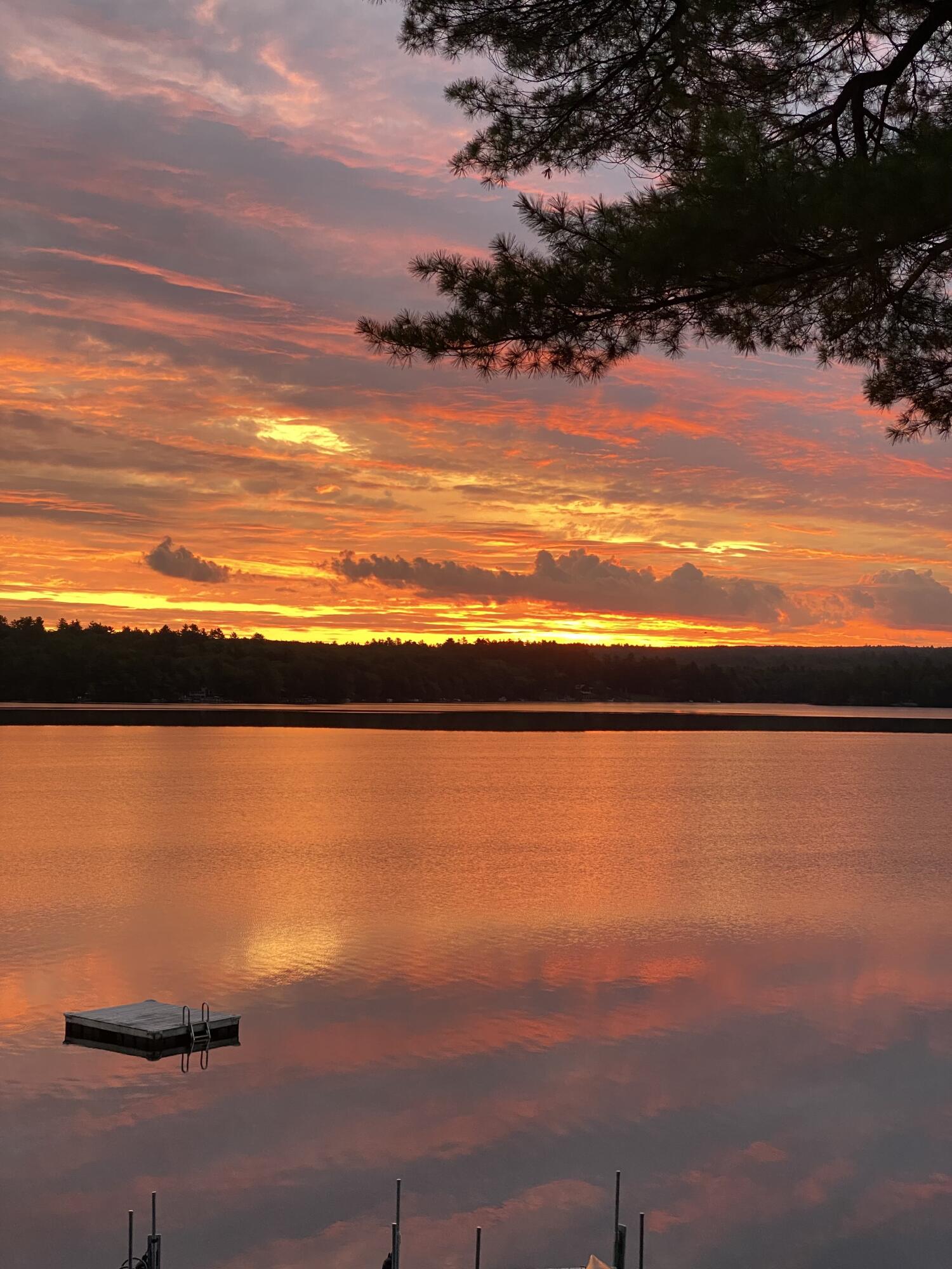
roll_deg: -0.9
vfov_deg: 36.8
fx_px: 1907
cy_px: 634
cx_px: 476
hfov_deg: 28.0
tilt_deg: +2.8
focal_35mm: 52
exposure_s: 1/88
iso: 160
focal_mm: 6
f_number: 2
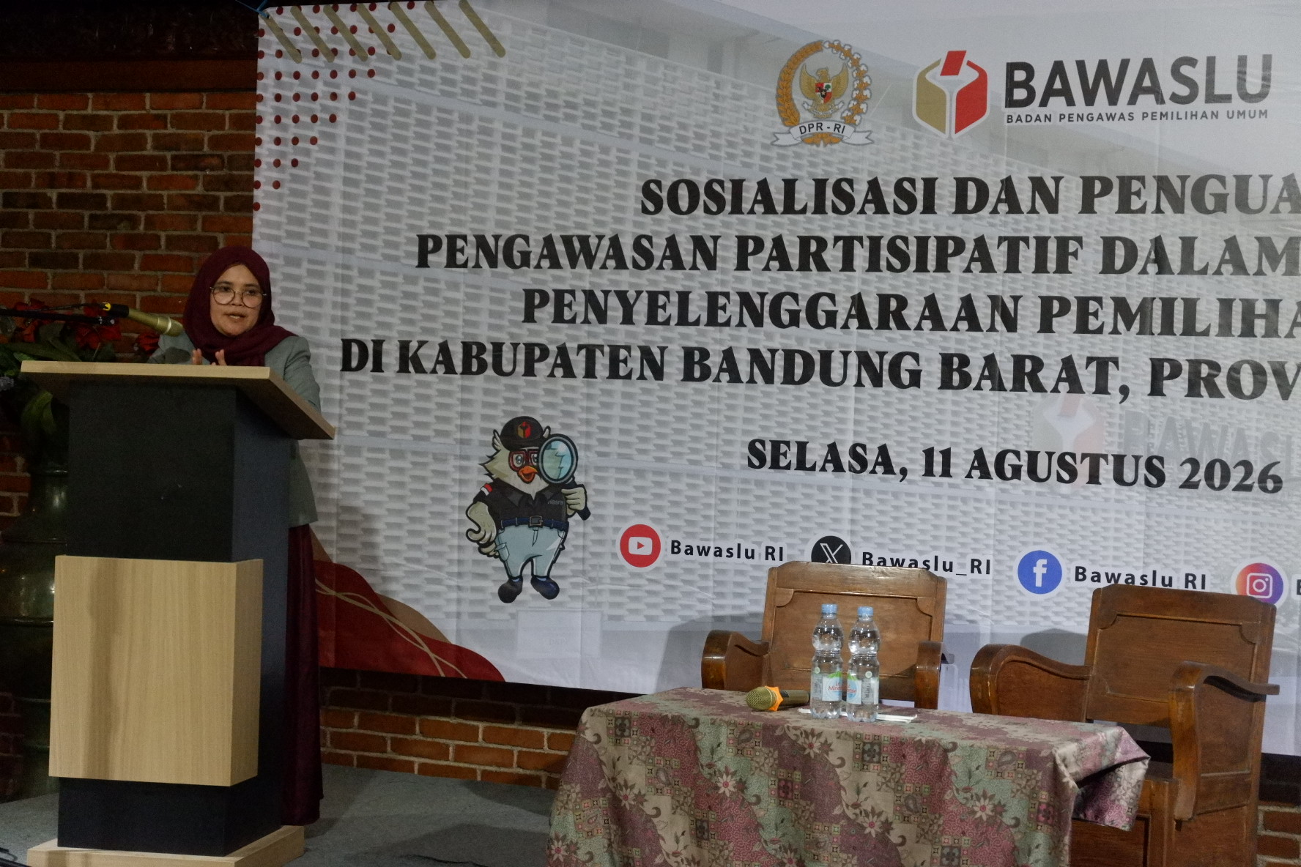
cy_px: 434
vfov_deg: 18.2
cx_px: 650
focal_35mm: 75
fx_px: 2710
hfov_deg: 27.0
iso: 6400
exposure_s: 1/140
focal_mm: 50
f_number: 5.6
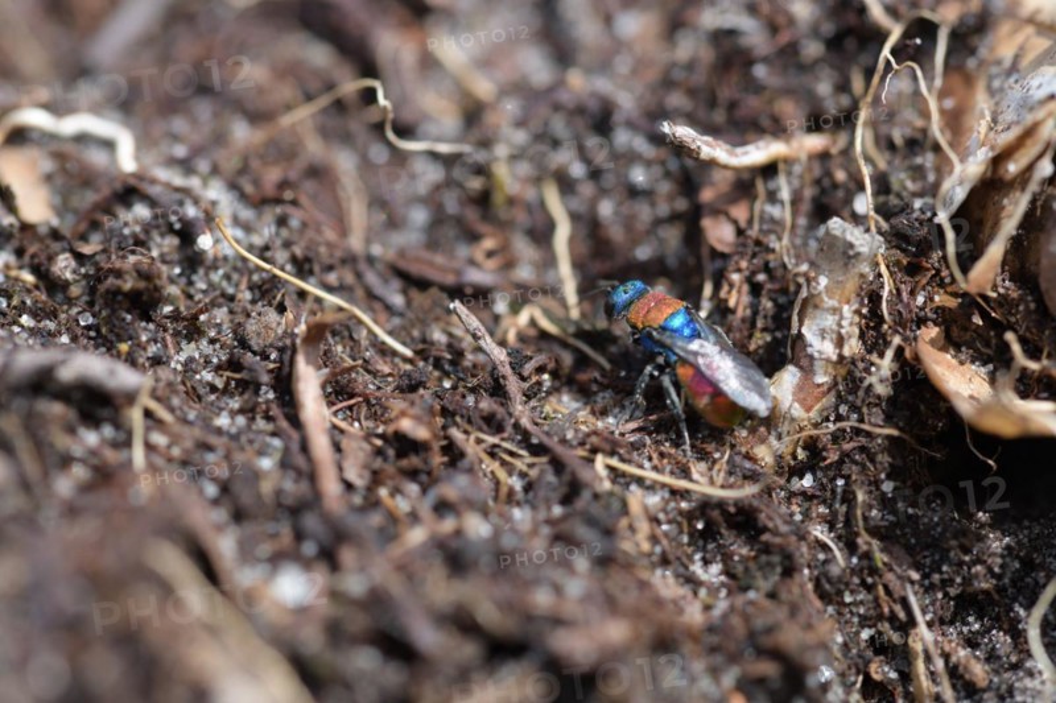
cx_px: 528
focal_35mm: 105
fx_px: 3079
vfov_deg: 13.0
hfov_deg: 19.5
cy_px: 352
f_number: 9
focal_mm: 105
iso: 140
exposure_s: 1/200
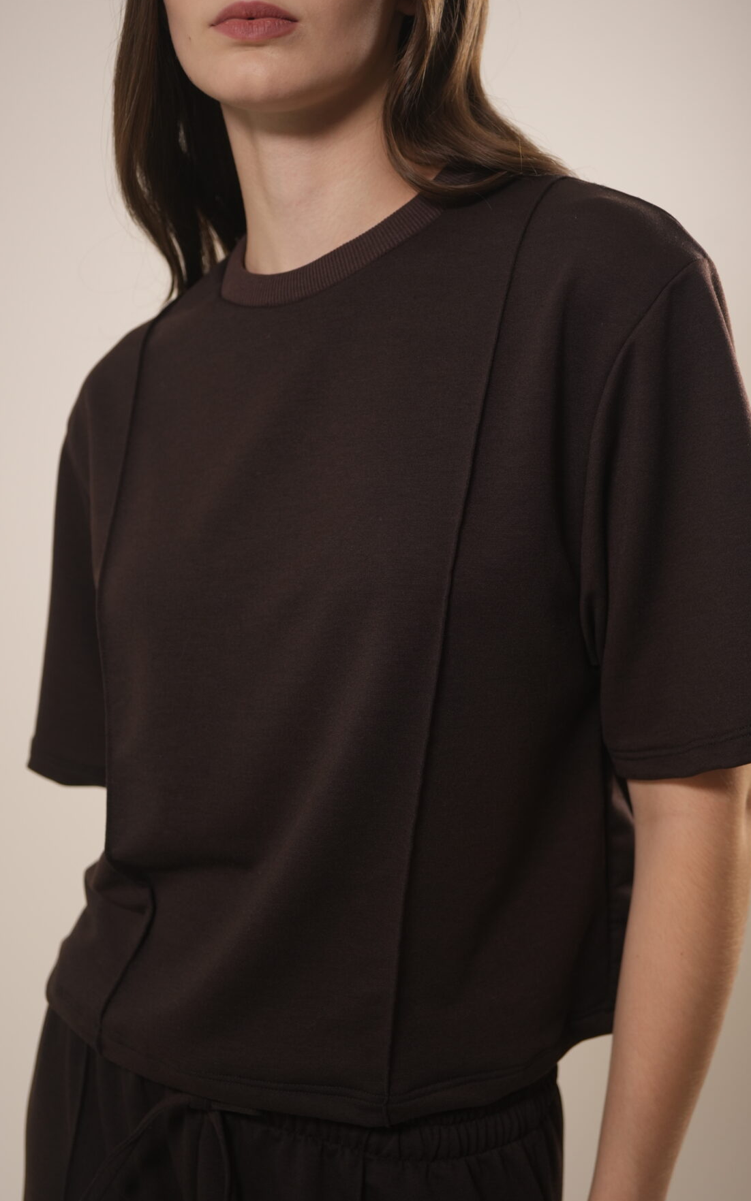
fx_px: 1703
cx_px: 393
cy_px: 609
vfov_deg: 38.9
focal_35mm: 52
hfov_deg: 24.9
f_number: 3.5
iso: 640
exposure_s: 1/100
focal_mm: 50
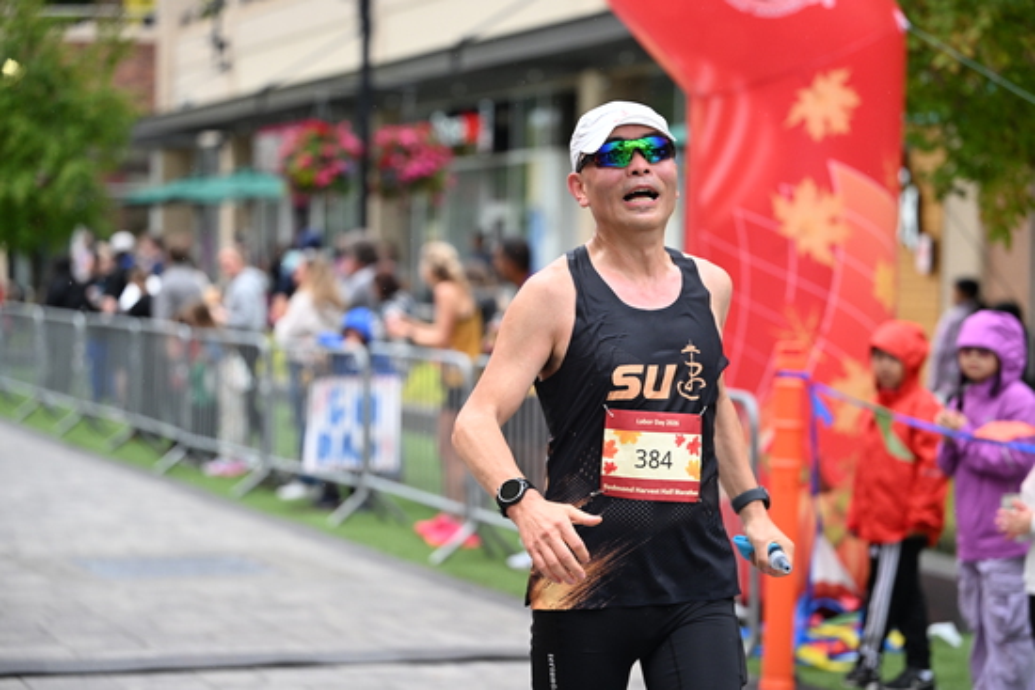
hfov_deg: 21.7
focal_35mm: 94
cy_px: 345
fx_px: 2703
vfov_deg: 14.6
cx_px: 518
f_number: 2.8
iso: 1250
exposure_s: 1/2000
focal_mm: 94
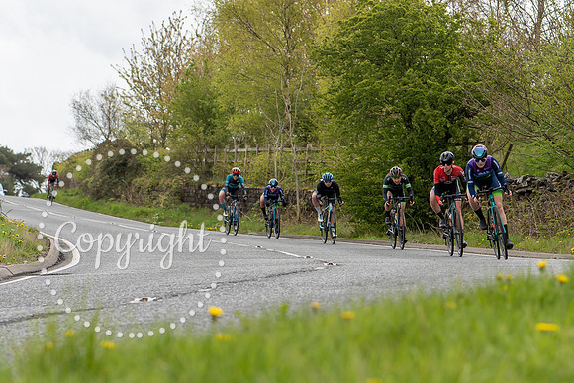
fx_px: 2582
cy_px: 227
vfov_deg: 8.5
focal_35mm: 162
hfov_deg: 12.6
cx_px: 468
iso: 200
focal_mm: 70
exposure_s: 1/640
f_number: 3.5
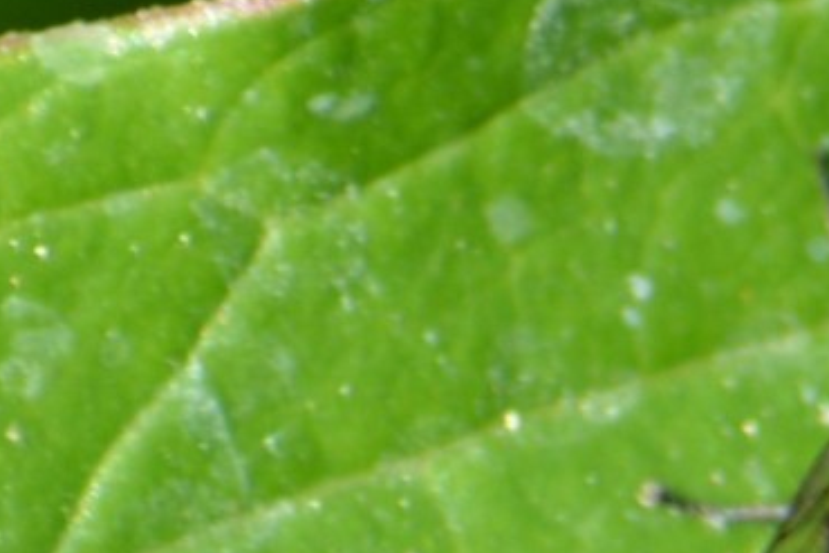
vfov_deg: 1.2
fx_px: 26859
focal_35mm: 1166
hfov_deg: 1.8
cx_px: 941
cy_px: 522
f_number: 8
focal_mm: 300
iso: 140
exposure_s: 1/125
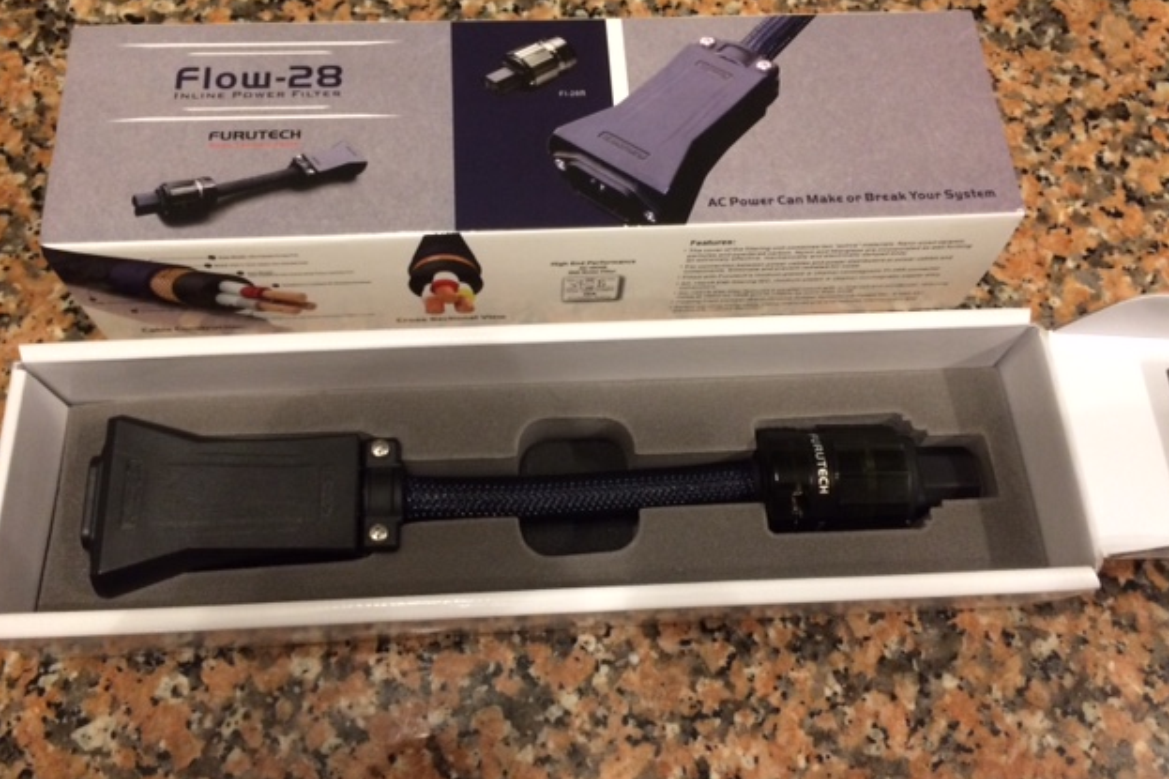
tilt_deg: -65.5
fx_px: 1006
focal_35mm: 31
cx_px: 578
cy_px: 336
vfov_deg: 42.2
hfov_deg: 60.3
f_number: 2.2
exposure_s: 1/20
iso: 320
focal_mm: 4.15
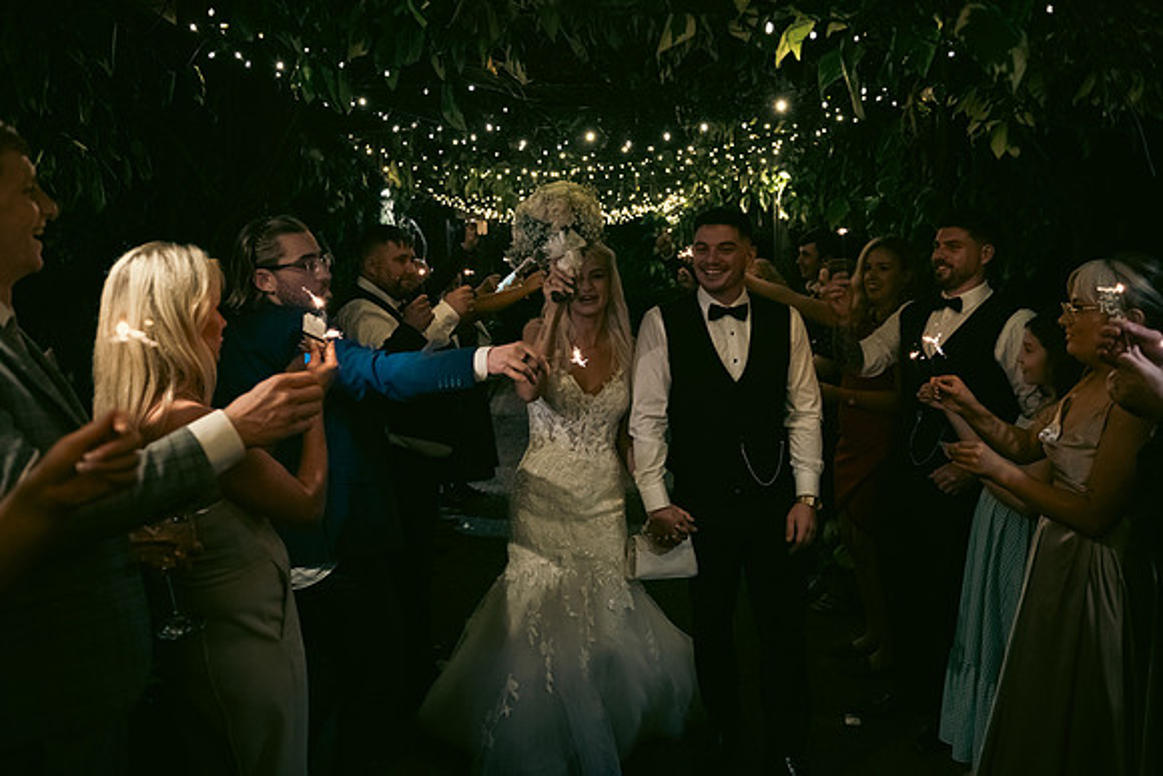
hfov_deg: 63.6
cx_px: 582
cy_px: 388
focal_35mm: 29
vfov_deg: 45.0
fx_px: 937
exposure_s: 1/160
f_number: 3.5
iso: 2500
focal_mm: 29
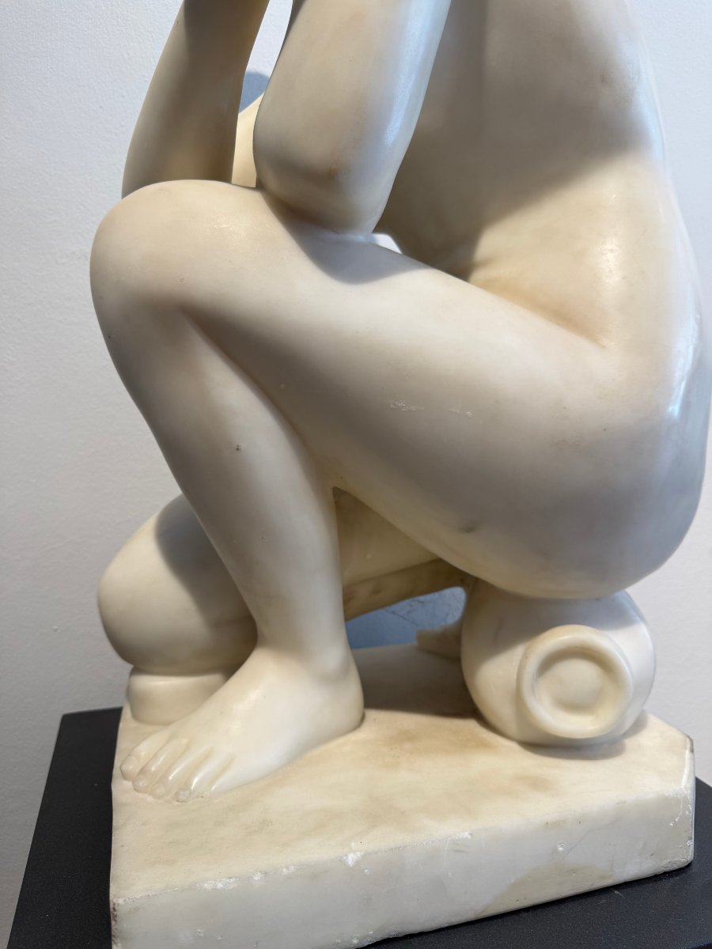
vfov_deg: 71.6
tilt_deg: -4.1
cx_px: 356
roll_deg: +0.1
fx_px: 658
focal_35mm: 24
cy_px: 474
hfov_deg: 56.8
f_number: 1.78
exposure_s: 1/100
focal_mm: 6.76
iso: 80
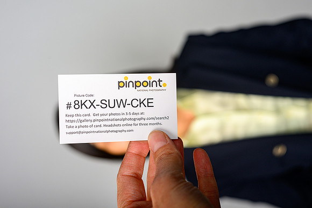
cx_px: 156
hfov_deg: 39.6
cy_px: 104
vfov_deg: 27.0
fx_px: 433
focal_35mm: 50
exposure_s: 1/200
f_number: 5.6
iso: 200
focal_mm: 50
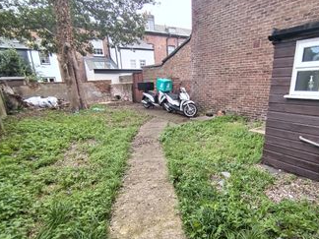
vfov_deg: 63.1
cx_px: 182
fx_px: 194
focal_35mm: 21
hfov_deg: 78.5
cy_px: 138
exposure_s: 1/133
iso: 100
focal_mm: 1.42
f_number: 2.2
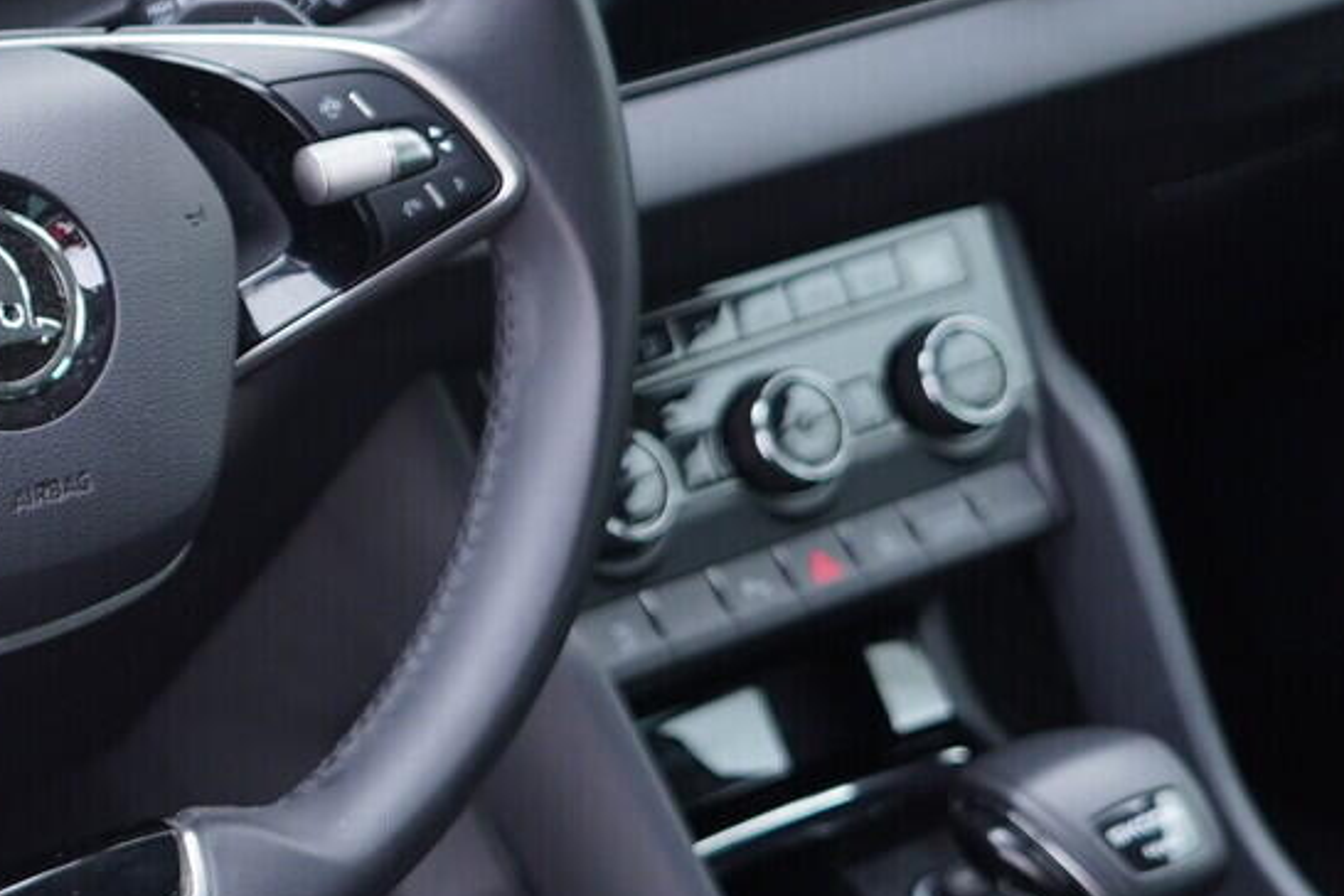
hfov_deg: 20.4
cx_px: -155
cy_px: 340
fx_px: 3546
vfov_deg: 14.4
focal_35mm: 95
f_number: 2.8
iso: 250
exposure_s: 1/40
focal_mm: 24
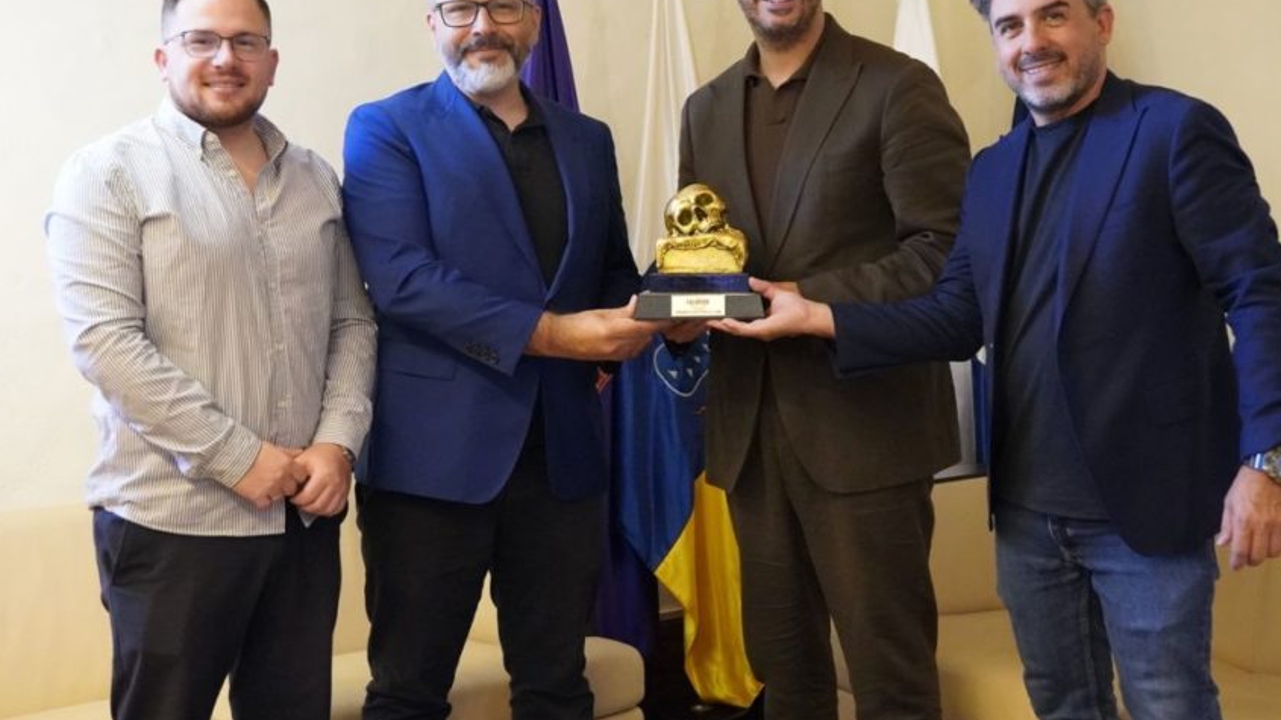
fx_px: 1618
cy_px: 278
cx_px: 682
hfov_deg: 43.2
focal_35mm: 48
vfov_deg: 25.0
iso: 6400
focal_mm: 25
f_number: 3.2
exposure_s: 1/160
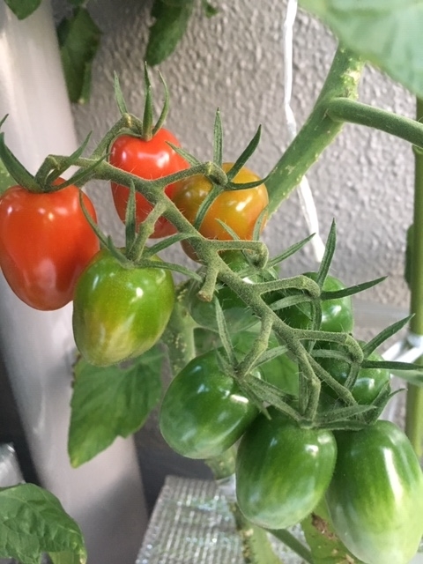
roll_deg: +6.0
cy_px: 282
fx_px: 472
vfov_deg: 61.7
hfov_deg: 48.2
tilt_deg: -20.6
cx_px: 212
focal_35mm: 29
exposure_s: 1/30
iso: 200
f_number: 2.2
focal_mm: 4.15
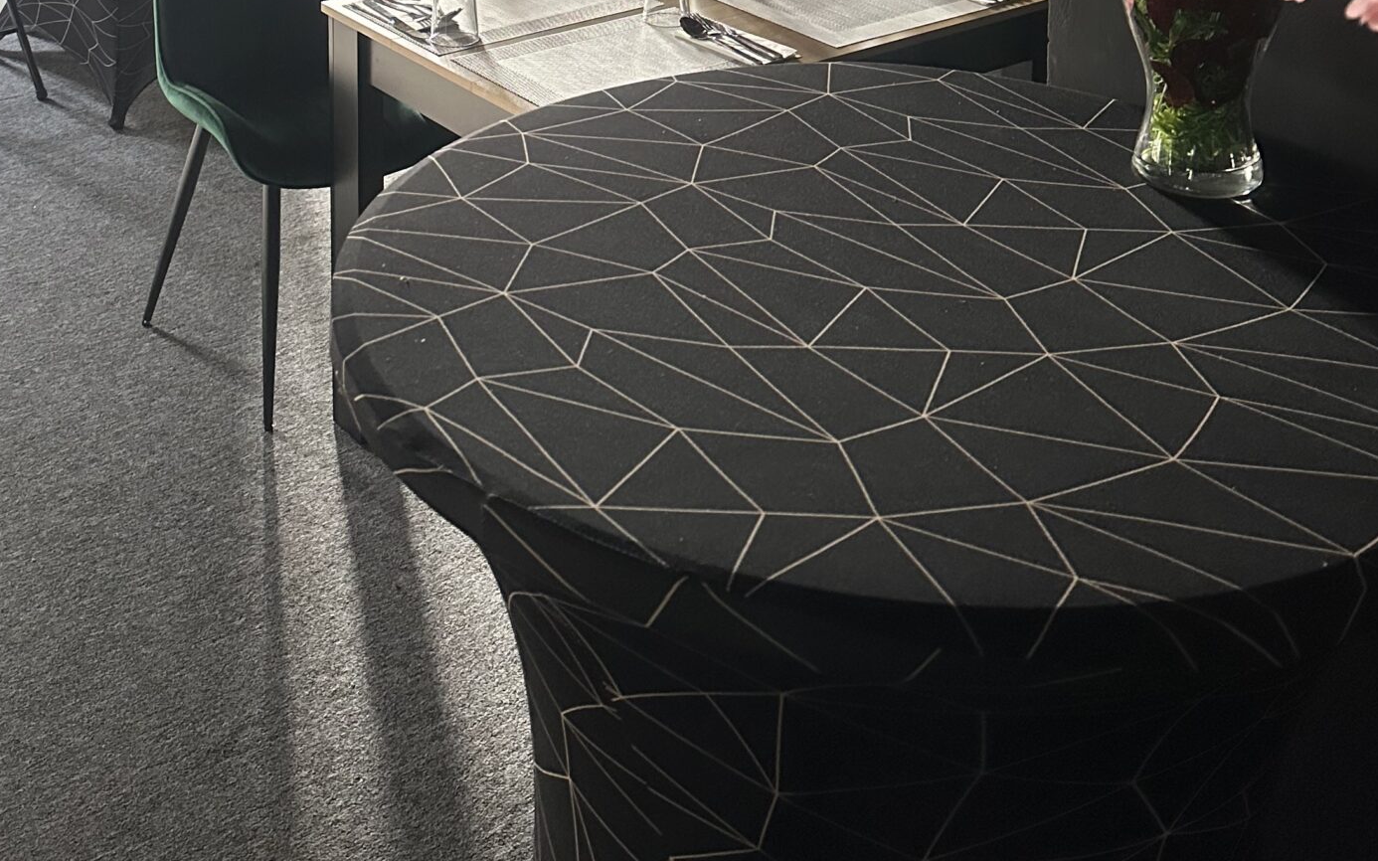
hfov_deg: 42.5
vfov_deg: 23.5
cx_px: 565
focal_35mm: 47
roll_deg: -0.7
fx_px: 1765
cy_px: -316
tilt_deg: -6.7
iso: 640
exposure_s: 1/60
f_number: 1.78
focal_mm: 6.86
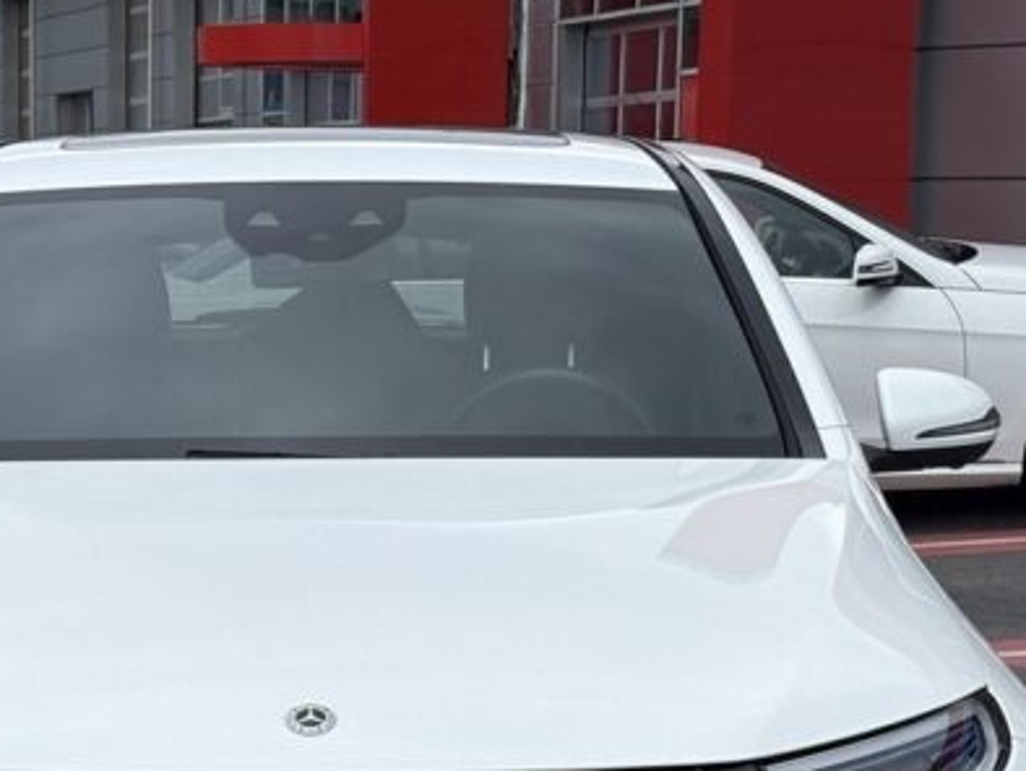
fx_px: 4004
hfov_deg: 14.6
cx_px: 297
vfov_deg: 10.8
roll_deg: -0.9
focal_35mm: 135
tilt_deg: -9.2
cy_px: 899
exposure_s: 1/3831
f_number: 1.6
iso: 50
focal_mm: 5.96
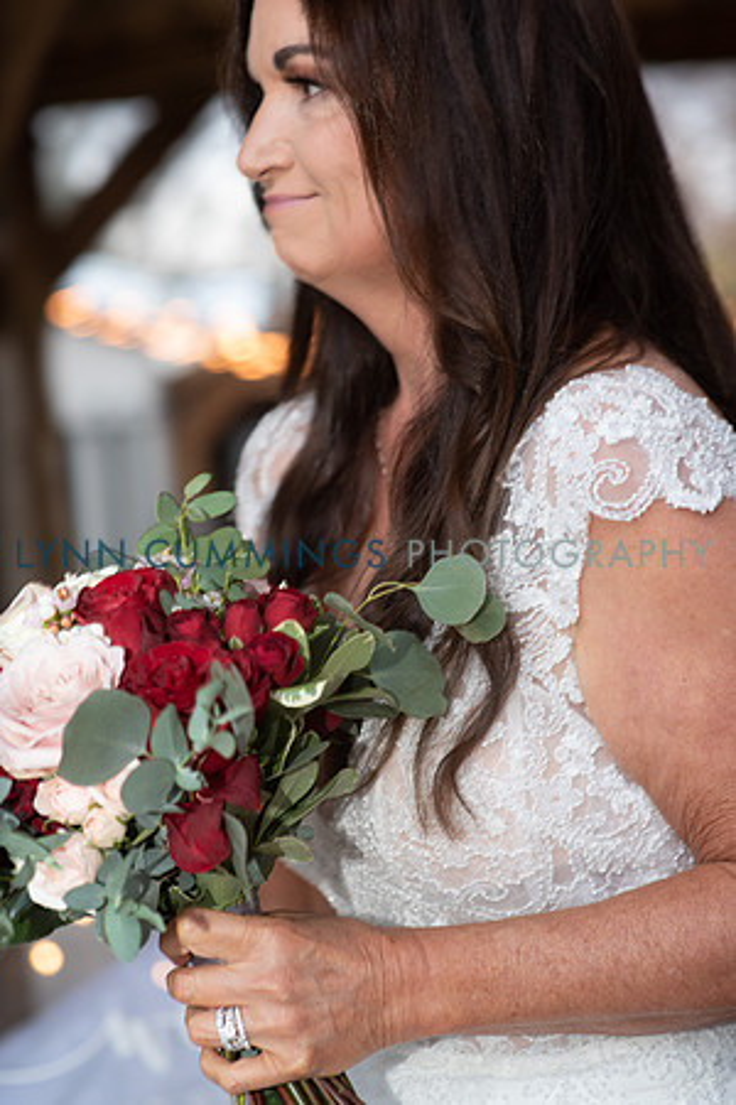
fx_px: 2606
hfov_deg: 16.1
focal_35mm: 85
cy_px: 552
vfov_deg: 23.9
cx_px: 368
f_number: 3.2
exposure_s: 1/125
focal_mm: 85
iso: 640
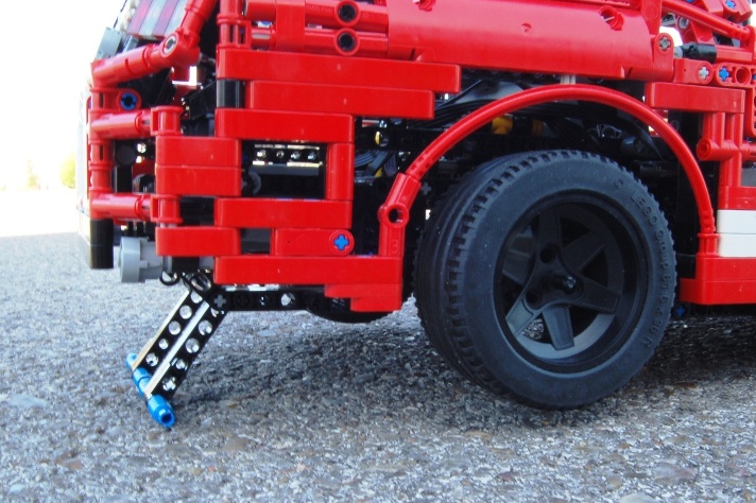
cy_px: 291
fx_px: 916
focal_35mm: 44
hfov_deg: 44.9
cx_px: 383
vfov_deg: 30.7
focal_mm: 23
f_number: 25
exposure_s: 1/6
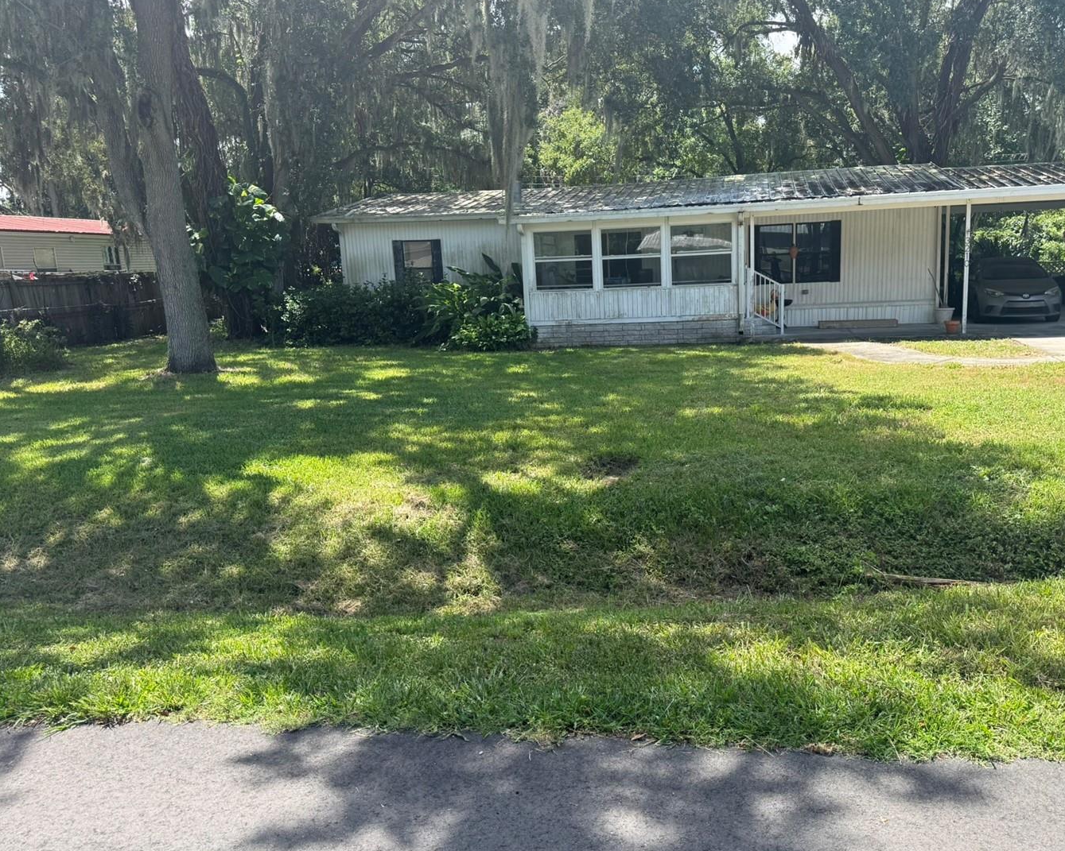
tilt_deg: -10.4
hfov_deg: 61.8
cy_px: 431
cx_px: 622
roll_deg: +0.7
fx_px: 882
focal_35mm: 28
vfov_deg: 51.5
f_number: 1.78
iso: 80
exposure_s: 1/1250
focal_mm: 6.76
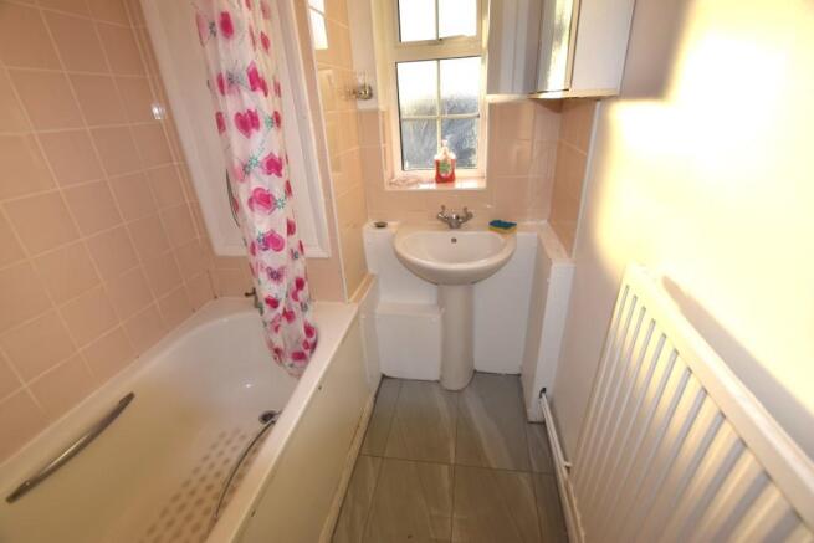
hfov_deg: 100.4
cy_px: 272
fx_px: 339
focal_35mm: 15
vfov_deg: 77.4
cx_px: 407
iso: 160
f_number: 5
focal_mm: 10
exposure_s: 1/200
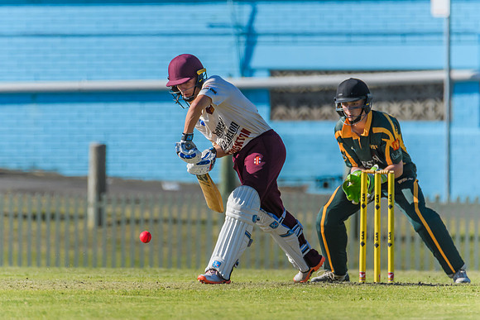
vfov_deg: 1.4
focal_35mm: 995
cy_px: 159
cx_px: 215
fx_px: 13271
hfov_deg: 2.1
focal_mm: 600
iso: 640
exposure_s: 1/4000
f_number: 6.3
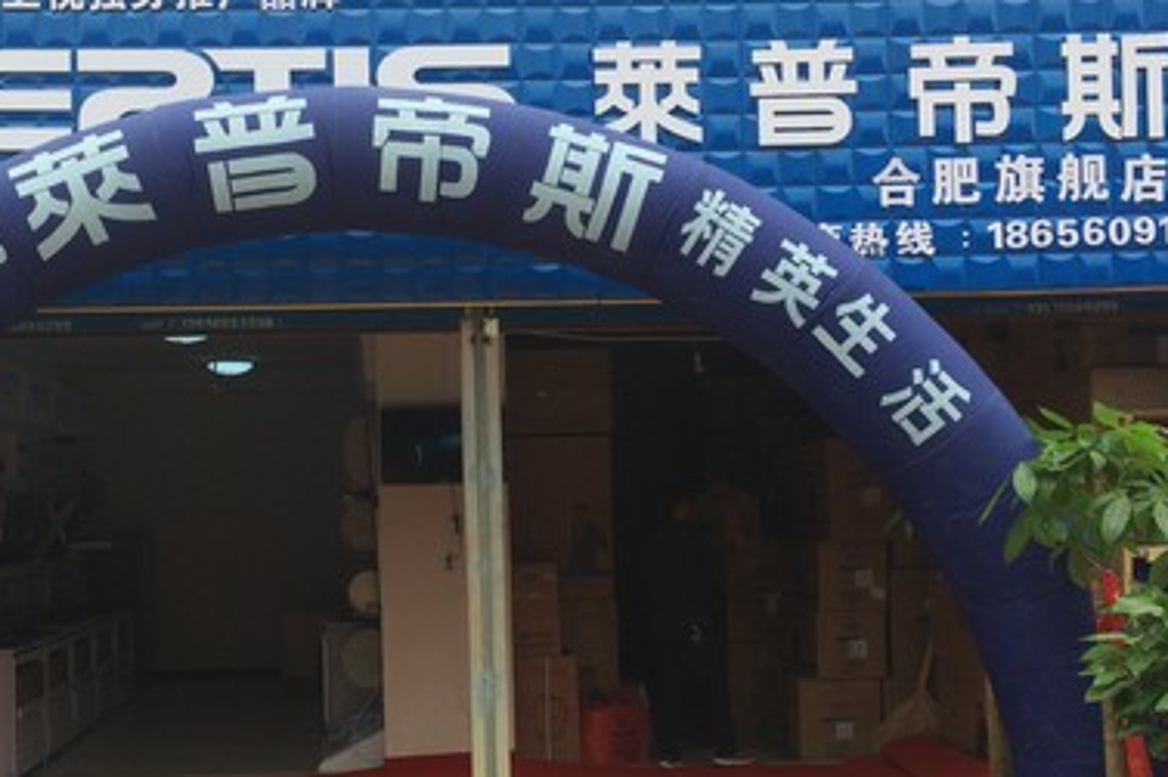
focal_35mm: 48
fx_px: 1557
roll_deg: +1.7
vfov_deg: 28.0
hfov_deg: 40.8
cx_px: 421
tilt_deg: +1.6
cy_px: 474
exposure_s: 1/380
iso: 32
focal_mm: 4.15
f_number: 2.2
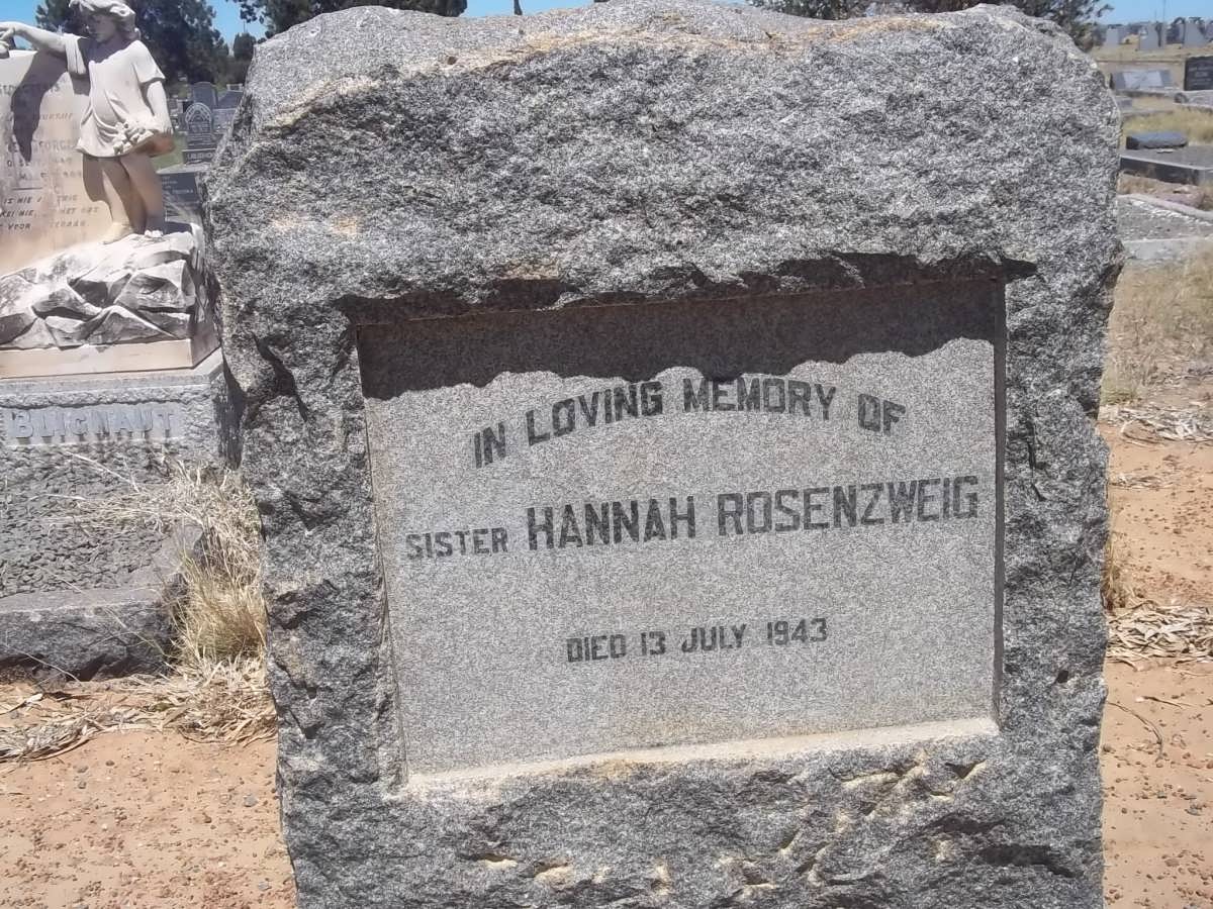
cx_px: 606
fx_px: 1402
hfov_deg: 46.8
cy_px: 454
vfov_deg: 36.0
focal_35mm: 40
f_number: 6.3
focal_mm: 7.1
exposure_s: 1/400
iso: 80
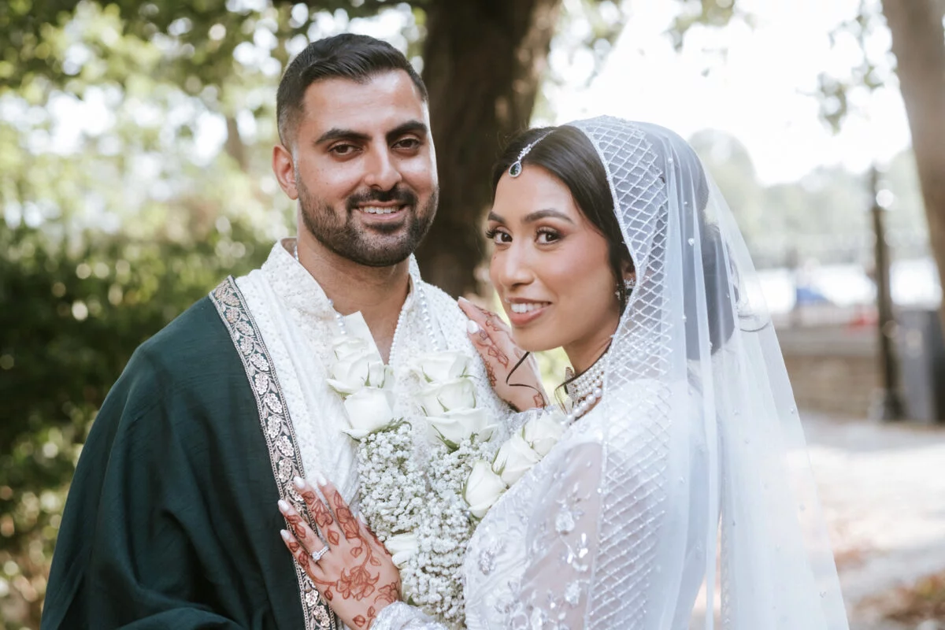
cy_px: 314
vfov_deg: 15.4
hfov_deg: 23.0
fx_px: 2325
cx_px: 473
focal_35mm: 89
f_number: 2.8
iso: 125
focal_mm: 56
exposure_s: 1/125
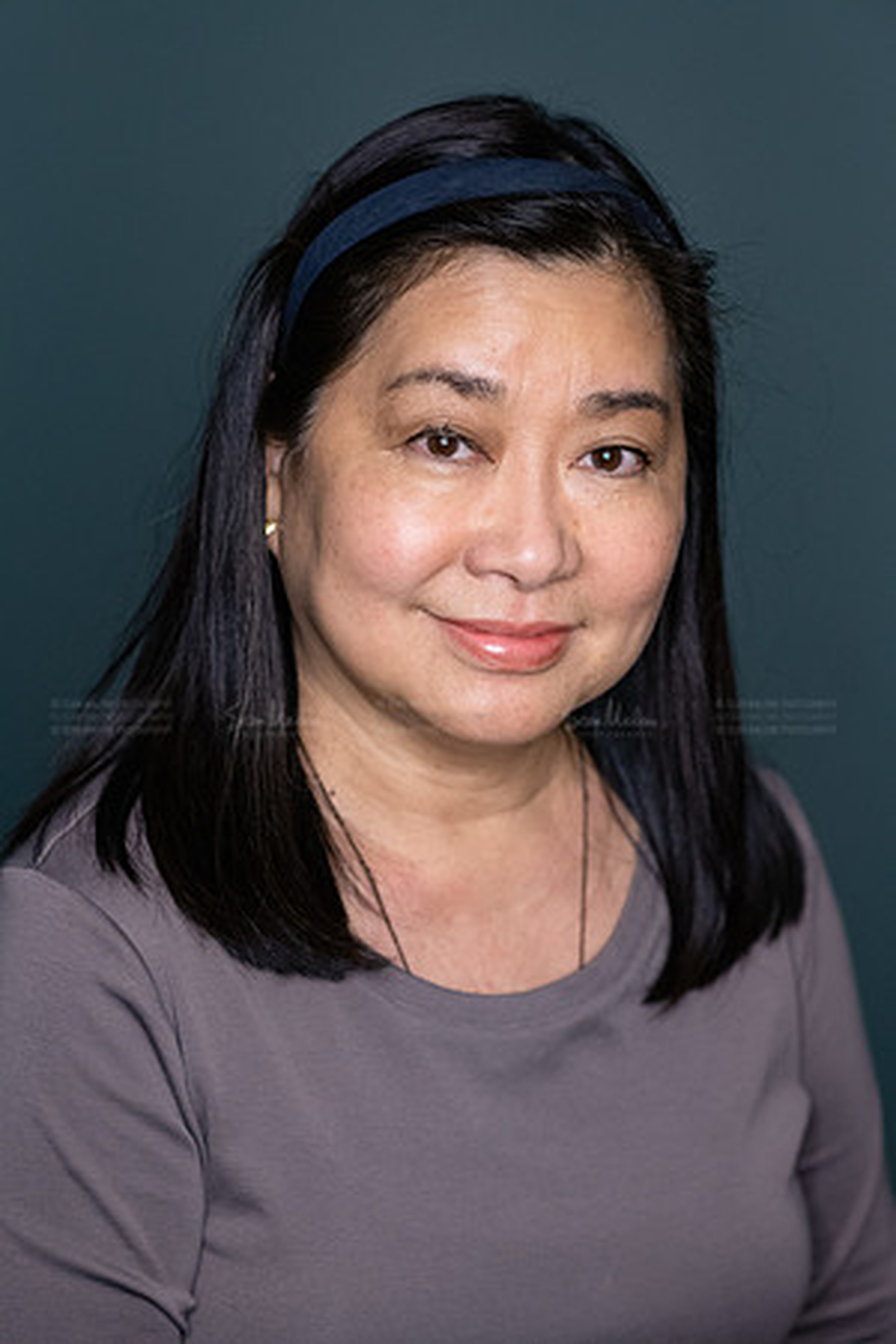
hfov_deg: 16.1
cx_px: 448
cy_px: 672
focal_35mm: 85
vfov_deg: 23.9
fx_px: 3173
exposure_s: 1/320
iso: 2000
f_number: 3.5
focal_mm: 85
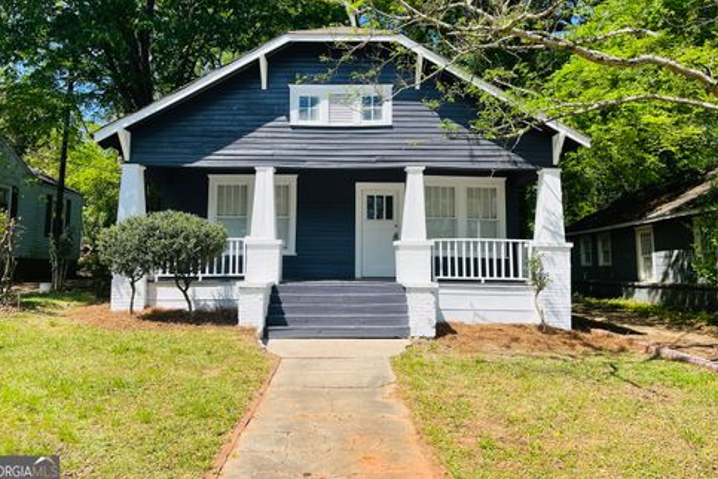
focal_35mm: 28
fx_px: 558
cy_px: 205
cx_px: 348
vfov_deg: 46.3
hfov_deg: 65.5
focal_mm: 5.1
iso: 50
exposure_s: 1/2755
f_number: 1.6
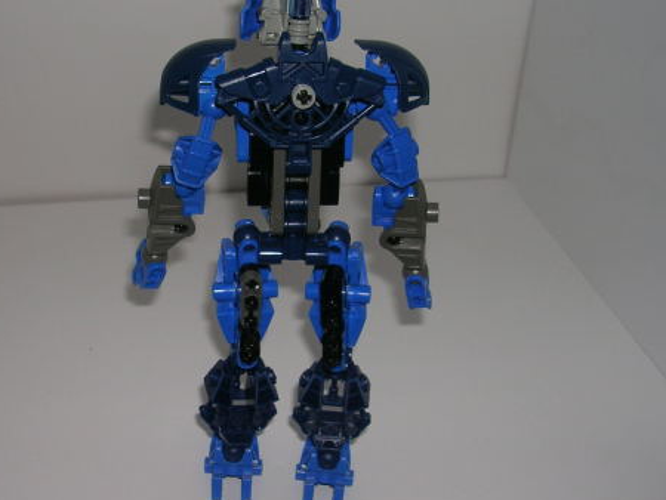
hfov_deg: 35.4
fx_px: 1039
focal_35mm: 54
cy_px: 272
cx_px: 265
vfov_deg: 27.0
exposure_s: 1/60.1
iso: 50
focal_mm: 5.8
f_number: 2.8
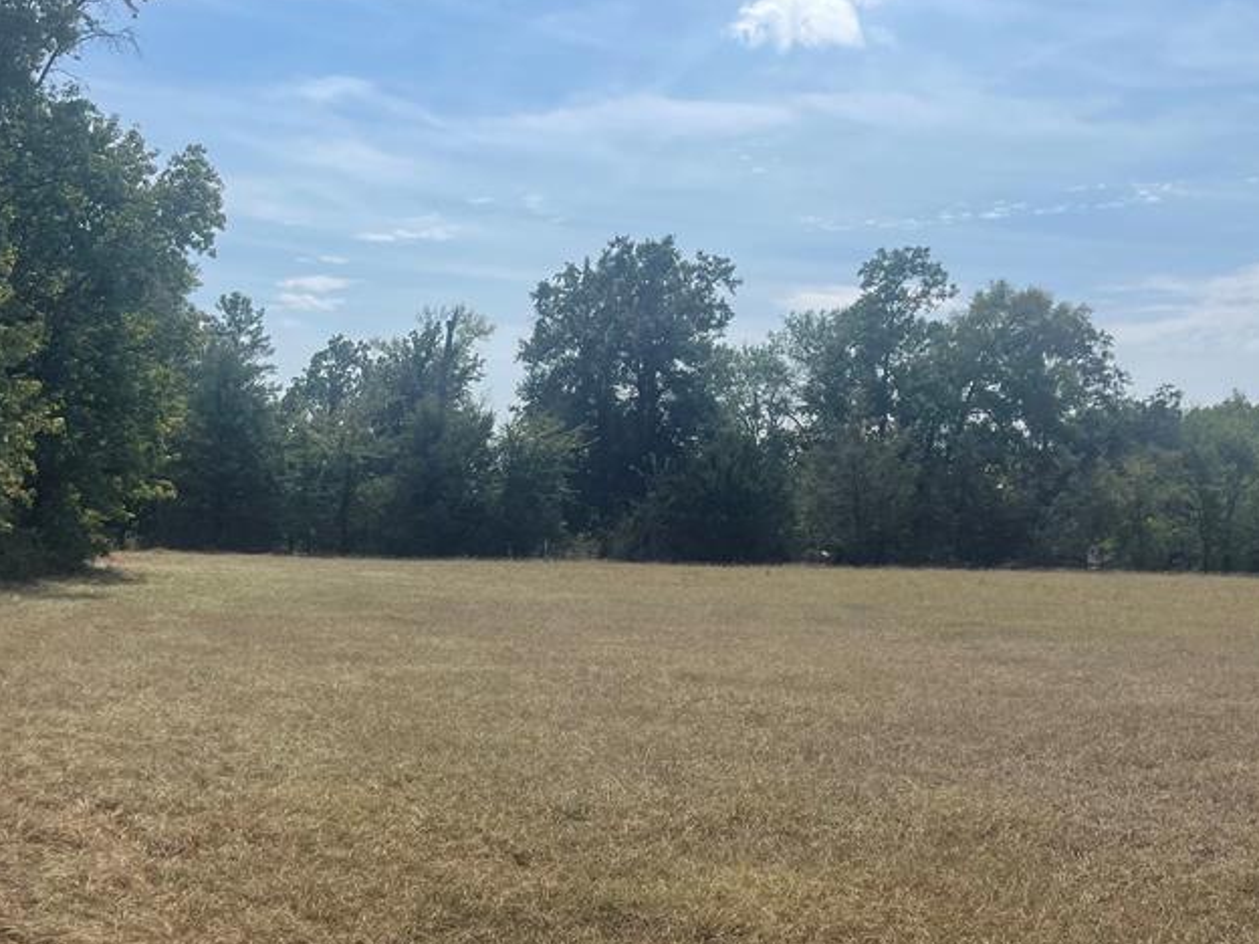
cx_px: 543
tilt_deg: -1.0
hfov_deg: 45.7
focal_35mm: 41
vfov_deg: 35.1
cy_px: 539
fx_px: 1491
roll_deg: -1.8
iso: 32
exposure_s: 1/6993
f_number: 1.6
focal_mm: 5.1
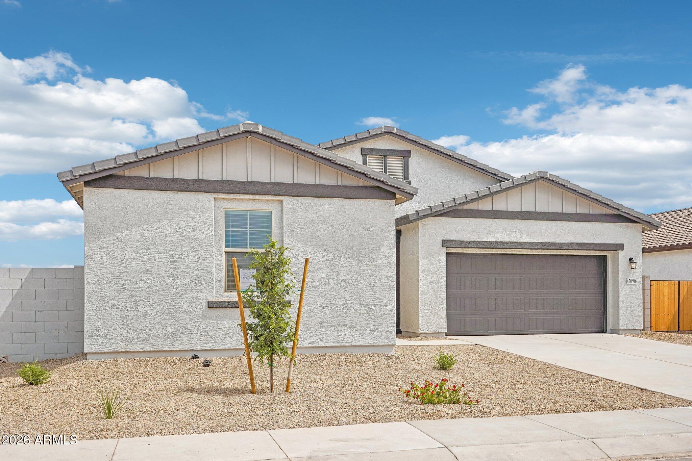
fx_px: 634
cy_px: 230
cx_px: 346
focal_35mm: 33
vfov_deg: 40.0
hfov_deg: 57.2
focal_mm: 33
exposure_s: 1/1600
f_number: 8
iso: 400
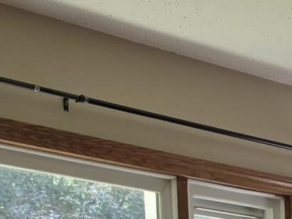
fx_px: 1426
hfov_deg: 10.9
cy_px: 603
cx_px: 534
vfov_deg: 7.9
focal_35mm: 169
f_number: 1.7
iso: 64
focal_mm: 6.3
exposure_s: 1/180
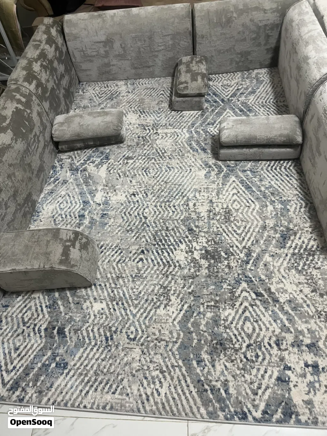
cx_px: 164
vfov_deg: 67.3
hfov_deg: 53.1
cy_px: 218
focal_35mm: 26
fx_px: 327
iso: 160
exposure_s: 1/60
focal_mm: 5.1
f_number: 1.6
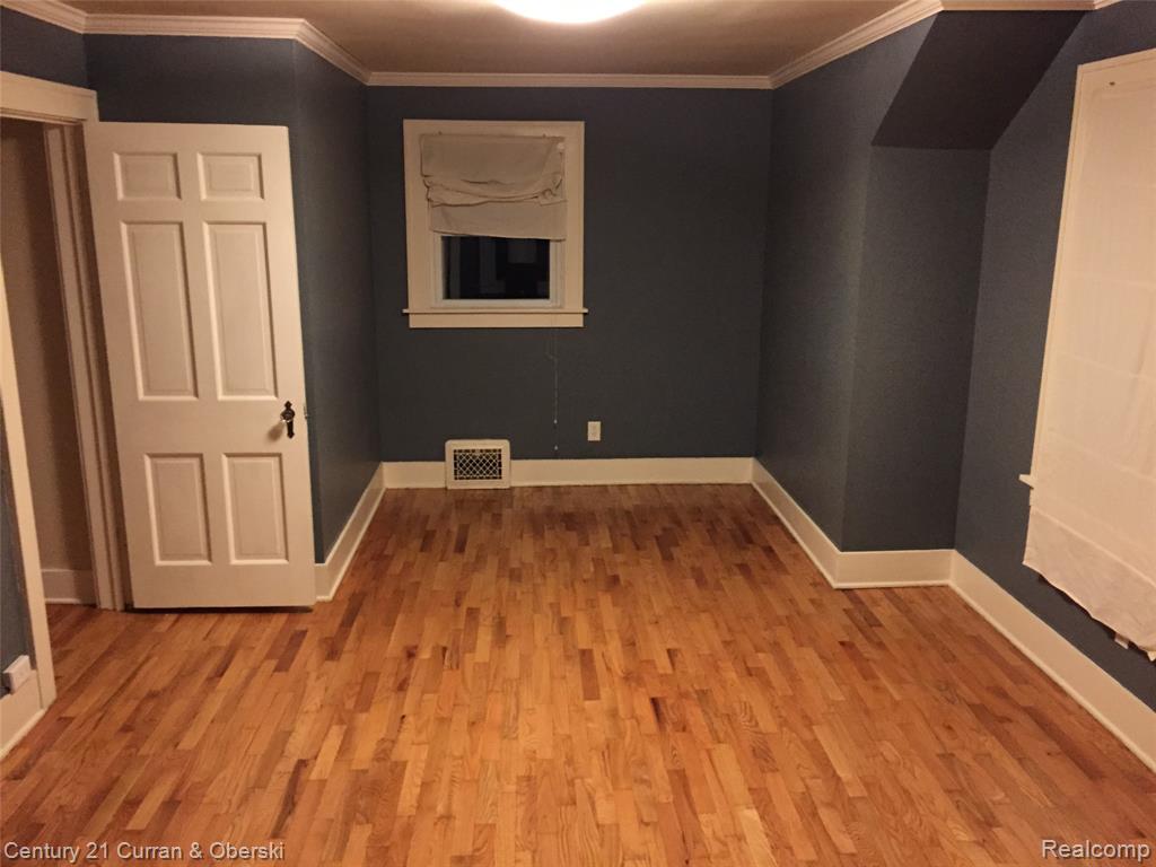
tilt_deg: -13.8
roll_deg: -0.9
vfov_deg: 48.2
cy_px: 434
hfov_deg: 61.7
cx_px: 578
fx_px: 968
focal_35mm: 29
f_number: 2.2
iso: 500
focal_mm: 4.15
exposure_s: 1/15
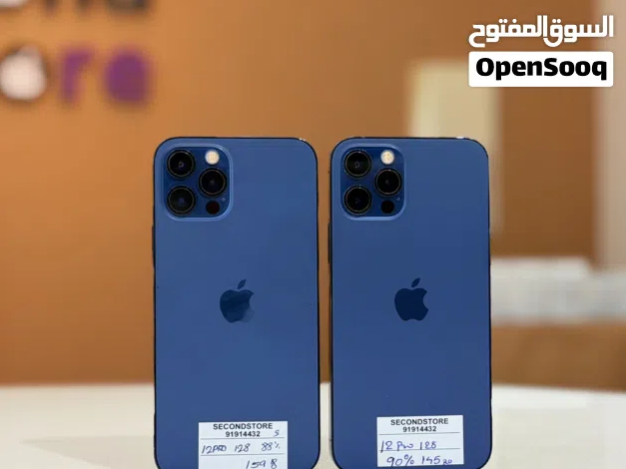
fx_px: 886
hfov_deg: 38.9
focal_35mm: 49
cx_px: 318
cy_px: 231
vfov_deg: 29.7
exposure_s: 1/687
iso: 80
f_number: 1.78
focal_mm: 6.76
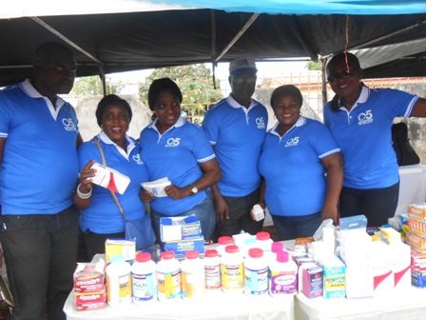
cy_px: 160
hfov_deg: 67.3
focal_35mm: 26
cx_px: 213
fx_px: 320
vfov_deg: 53.1
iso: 200
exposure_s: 1/250
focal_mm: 4.6
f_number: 3.5
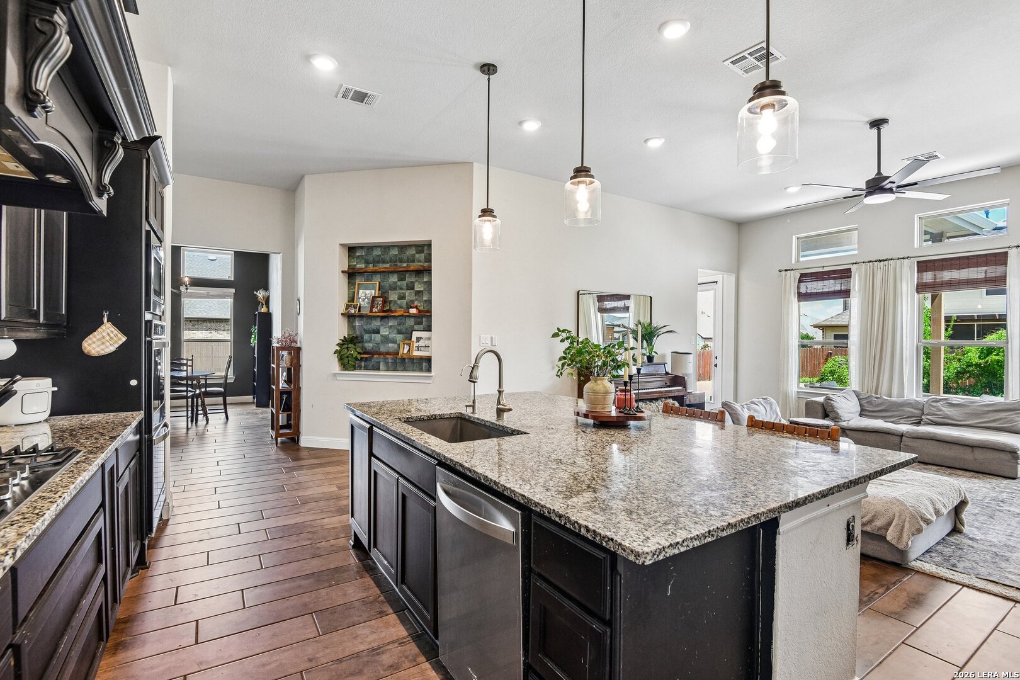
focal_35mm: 16
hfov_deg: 96.7
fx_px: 453
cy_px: 340
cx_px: 510
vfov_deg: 73.7
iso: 720
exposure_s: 1/15
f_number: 8
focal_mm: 16
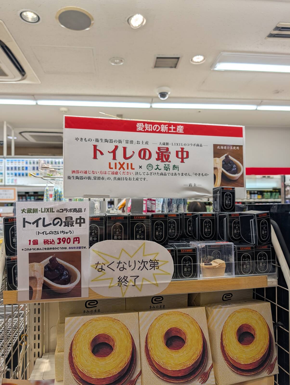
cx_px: 145
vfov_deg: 71.5
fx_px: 267
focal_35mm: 24
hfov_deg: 56.9
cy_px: 192
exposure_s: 1/241
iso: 17
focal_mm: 6.9
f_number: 1.68
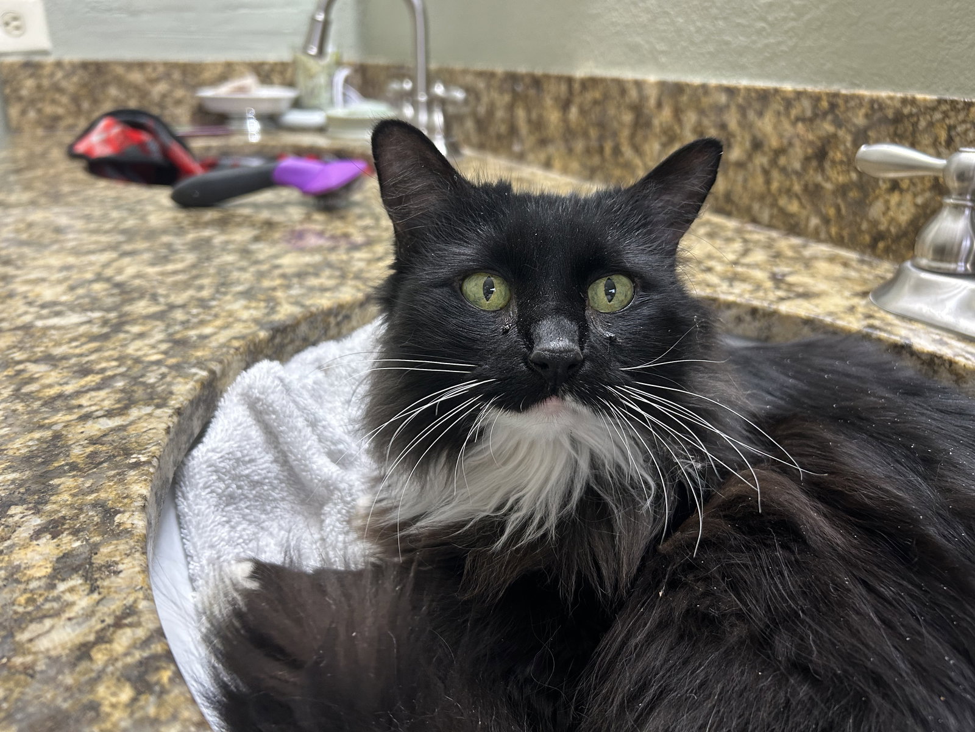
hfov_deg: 67.3
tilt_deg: -23.5
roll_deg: +0.0
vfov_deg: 53.1
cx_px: 488
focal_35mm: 26
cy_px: 366
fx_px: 732
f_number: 1.5
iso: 160
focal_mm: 5.7
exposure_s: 1/60
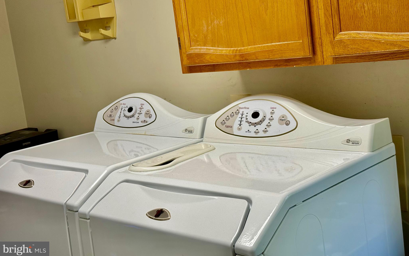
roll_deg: +7.2
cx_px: 204
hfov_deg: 39.6
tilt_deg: -7.6
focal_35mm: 51
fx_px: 568
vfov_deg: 25.3
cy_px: 104
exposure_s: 1/300
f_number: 1.78
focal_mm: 6.76
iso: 125
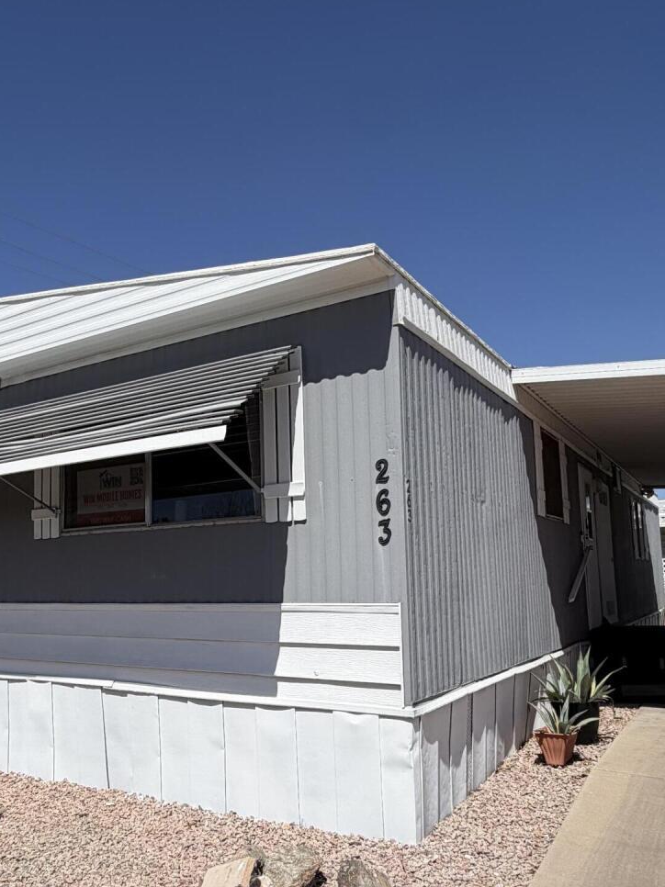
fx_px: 743
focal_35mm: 29
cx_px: 244
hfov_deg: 47.7
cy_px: 513
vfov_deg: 61.3
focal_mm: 2.22
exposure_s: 1/1211
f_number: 2.2
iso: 20
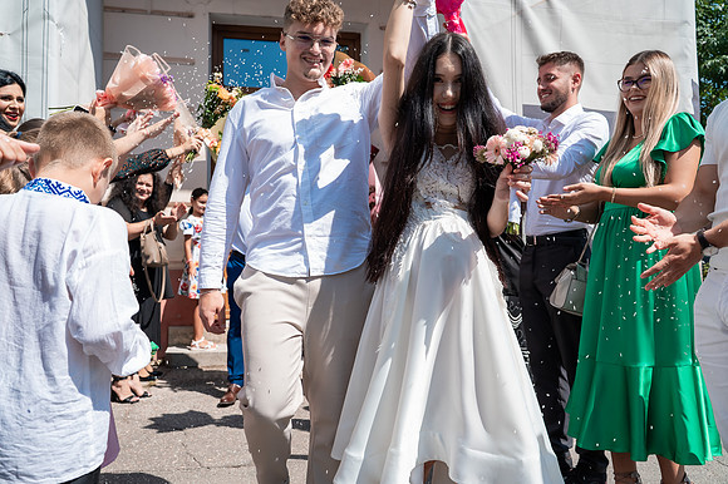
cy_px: 242
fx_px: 586
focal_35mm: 29
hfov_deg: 63.7
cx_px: 364
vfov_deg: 44.9
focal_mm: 29
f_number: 5
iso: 200
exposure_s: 1/1000
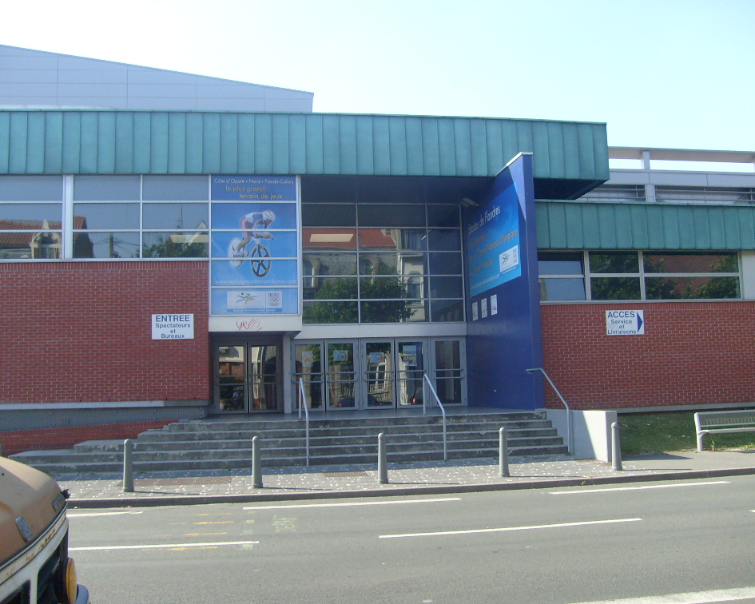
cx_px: 370
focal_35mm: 37
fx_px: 827
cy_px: 299
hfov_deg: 49.1
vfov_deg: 40.1
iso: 100
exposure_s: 1/90
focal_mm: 5.8
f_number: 7.1
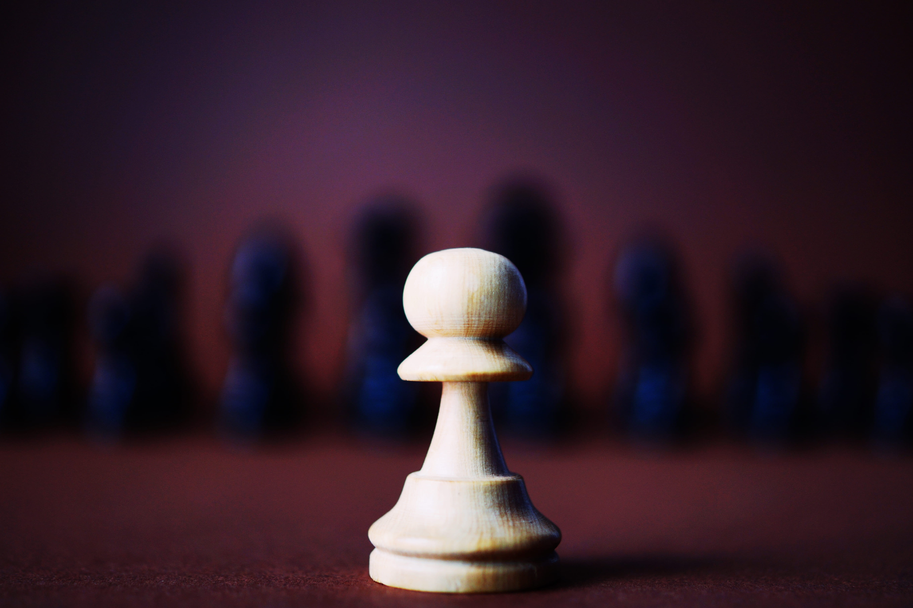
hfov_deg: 43.6
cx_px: 456
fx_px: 1141
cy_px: 304
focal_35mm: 45
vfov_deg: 29.8
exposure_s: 1/50
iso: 100
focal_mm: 30
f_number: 2.8
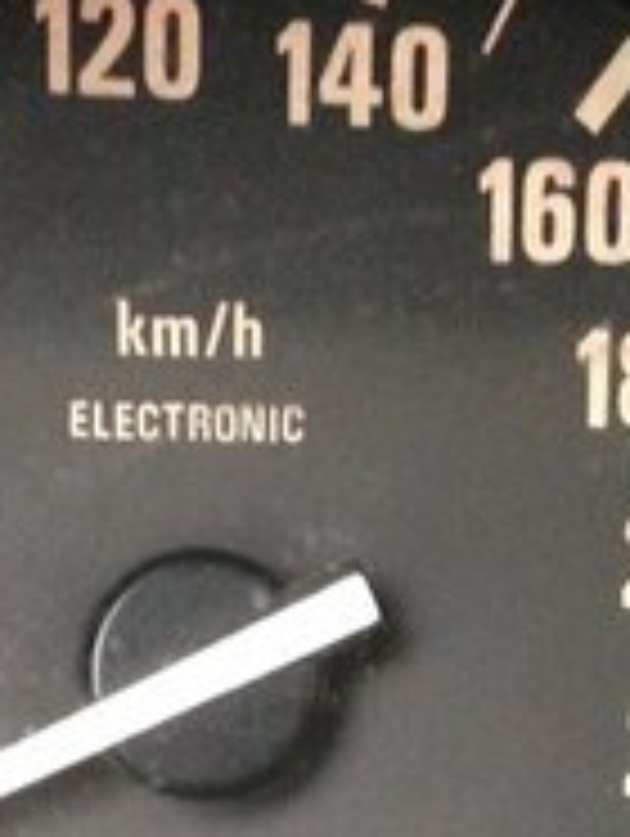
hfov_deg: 12.7
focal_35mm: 117
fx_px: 2833
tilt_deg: -23.9
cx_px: 279
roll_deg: -0.6
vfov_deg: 15.9
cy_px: 1096
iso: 320
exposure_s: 1/20
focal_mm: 4.12
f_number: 2.4
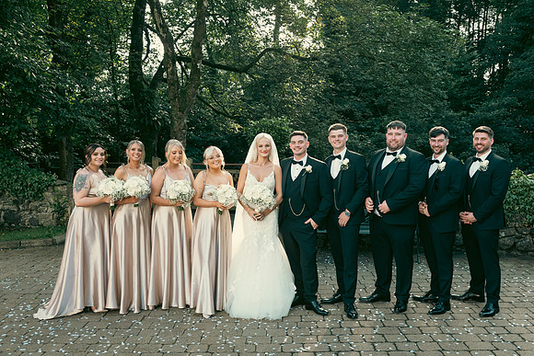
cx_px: 267
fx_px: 519
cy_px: 178
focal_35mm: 35
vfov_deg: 37.9
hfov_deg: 54.4
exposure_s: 1/160
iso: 320
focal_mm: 35
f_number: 6.3
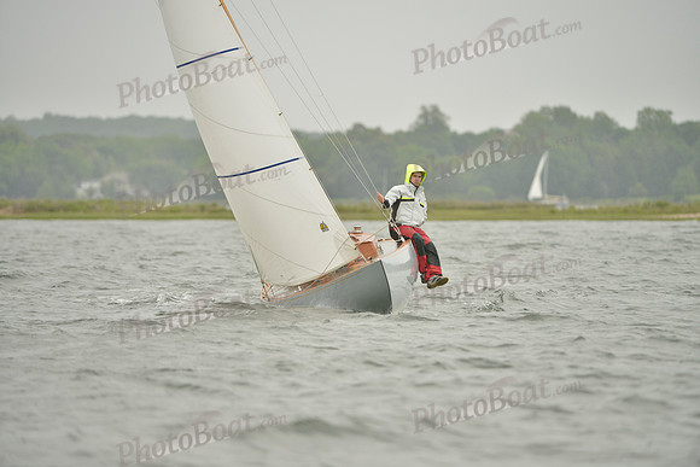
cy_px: 234
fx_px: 6612
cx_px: 350
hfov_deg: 6.1
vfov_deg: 4.0
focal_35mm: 340
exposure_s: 1/640
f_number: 4.5
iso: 400
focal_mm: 340
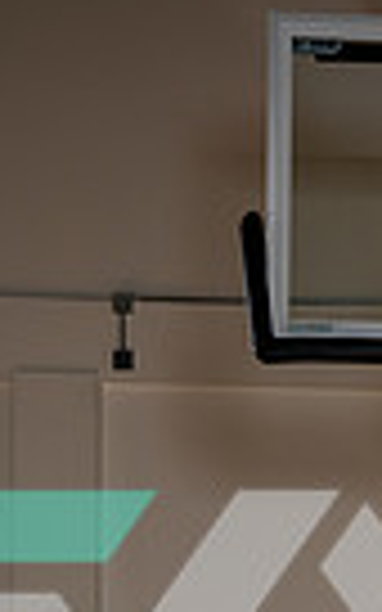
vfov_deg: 15.7
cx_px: 557
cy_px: 950
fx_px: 2016
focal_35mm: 121
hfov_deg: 10.5
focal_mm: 36
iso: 200
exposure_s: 1/250
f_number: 5.6
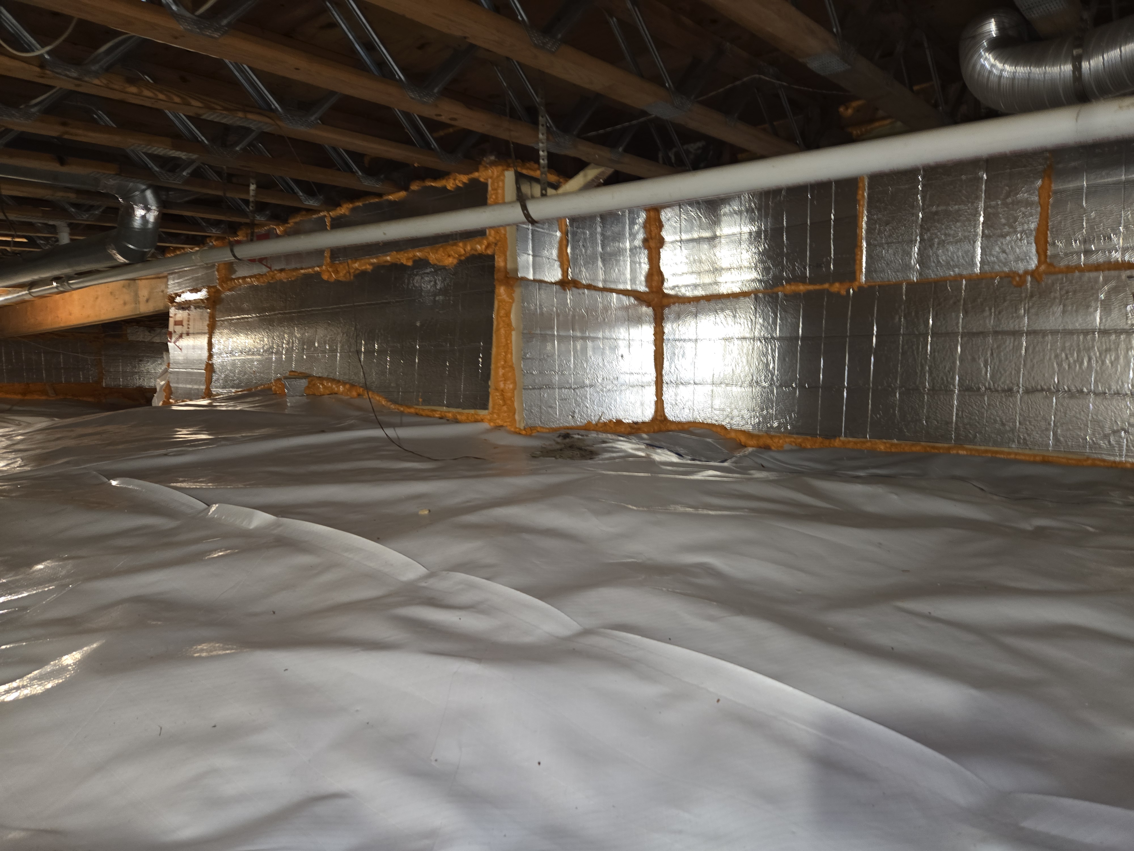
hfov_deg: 73.9
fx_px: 753
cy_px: 426
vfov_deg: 58.9
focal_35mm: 23
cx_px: 567
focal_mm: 5.4
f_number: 1.8
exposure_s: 1/15
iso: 160
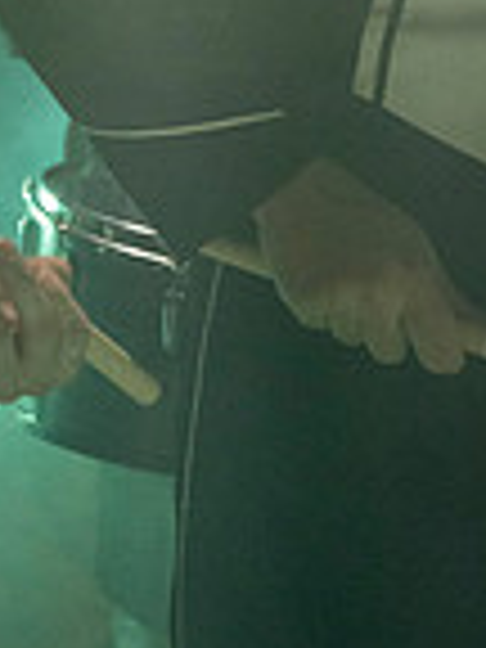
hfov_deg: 18.8
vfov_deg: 22.9
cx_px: -166
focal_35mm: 72
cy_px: -270
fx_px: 1348
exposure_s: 1/500
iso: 10000
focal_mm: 24
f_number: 2.8
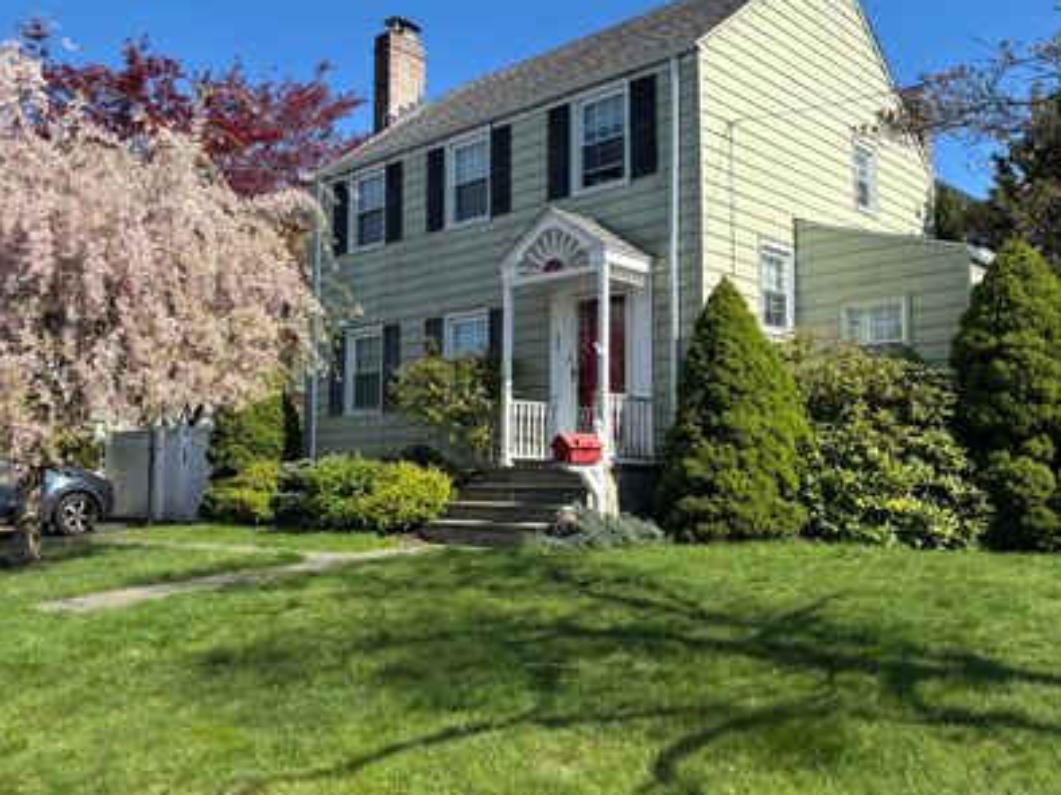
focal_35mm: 33
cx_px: 477
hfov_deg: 55.3
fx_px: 1011
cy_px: 371
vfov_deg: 42.9
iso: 50
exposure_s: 1/2062
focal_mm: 5.96
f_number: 1.6
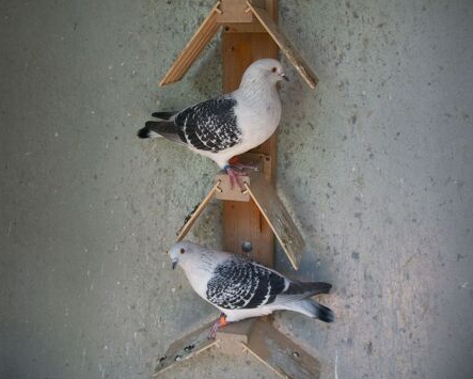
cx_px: 234
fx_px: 518
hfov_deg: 49.1
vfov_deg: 40.2
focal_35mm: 37
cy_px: 190
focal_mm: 6.3
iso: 88
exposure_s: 1/125
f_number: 3.1
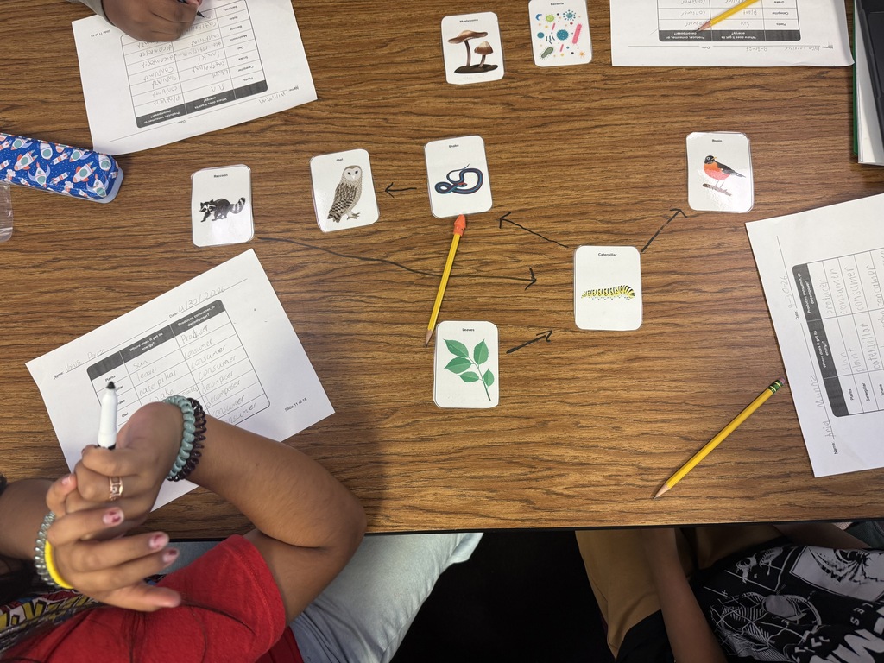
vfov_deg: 56.8
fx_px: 613
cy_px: 332
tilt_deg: -75.8
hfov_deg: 71.6
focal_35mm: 24
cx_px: 442
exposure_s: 1/60
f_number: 1.78
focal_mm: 6.76
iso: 125
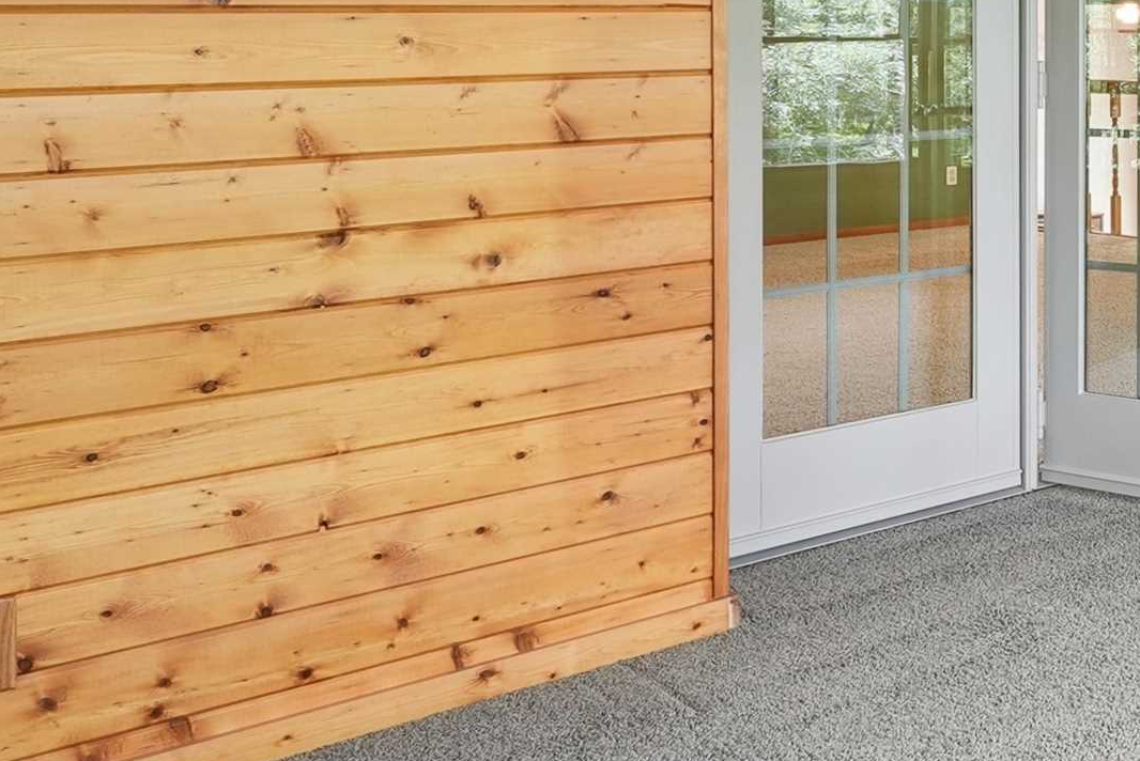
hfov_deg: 30.1
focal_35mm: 49
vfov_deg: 26.5
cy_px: 56
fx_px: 1552
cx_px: 1554
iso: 400
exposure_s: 1/10
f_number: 9
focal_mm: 17
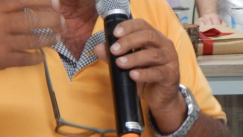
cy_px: 53
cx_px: 227
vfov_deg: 5.4
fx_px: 1456
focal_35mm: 226
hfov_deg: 9.5
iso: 400
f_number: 4.1
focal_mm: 12.3
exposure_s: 1/13
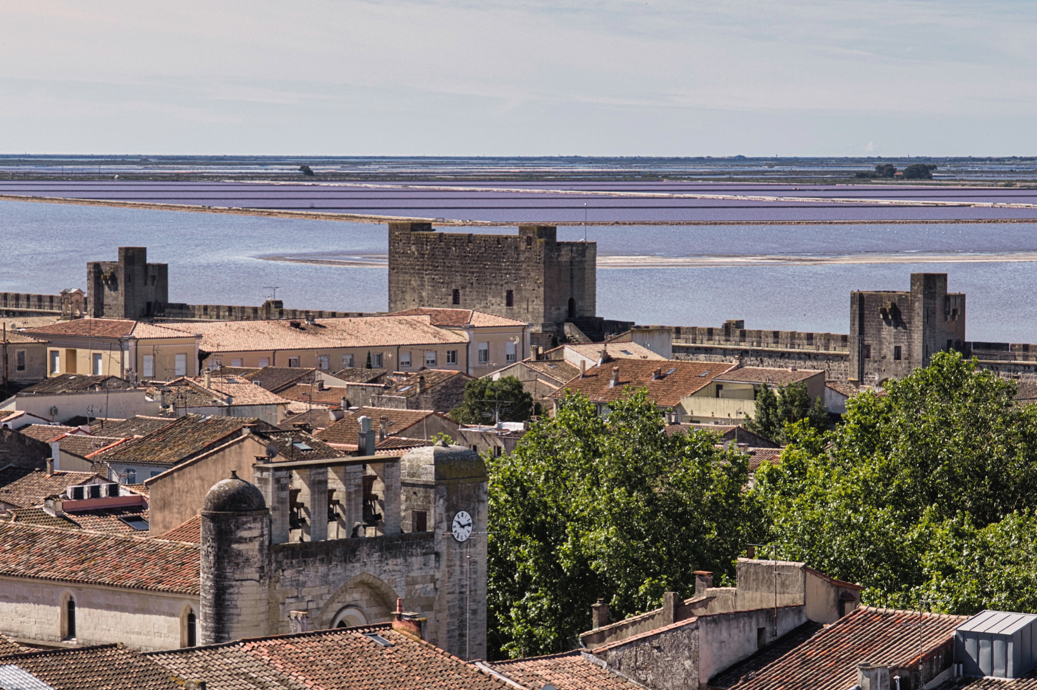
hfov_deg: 13.1
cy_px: 473
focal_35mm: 157
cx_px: 477
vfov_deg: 8.7
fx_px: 4520
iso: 100
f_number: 4
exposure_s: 1/800
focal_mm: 70
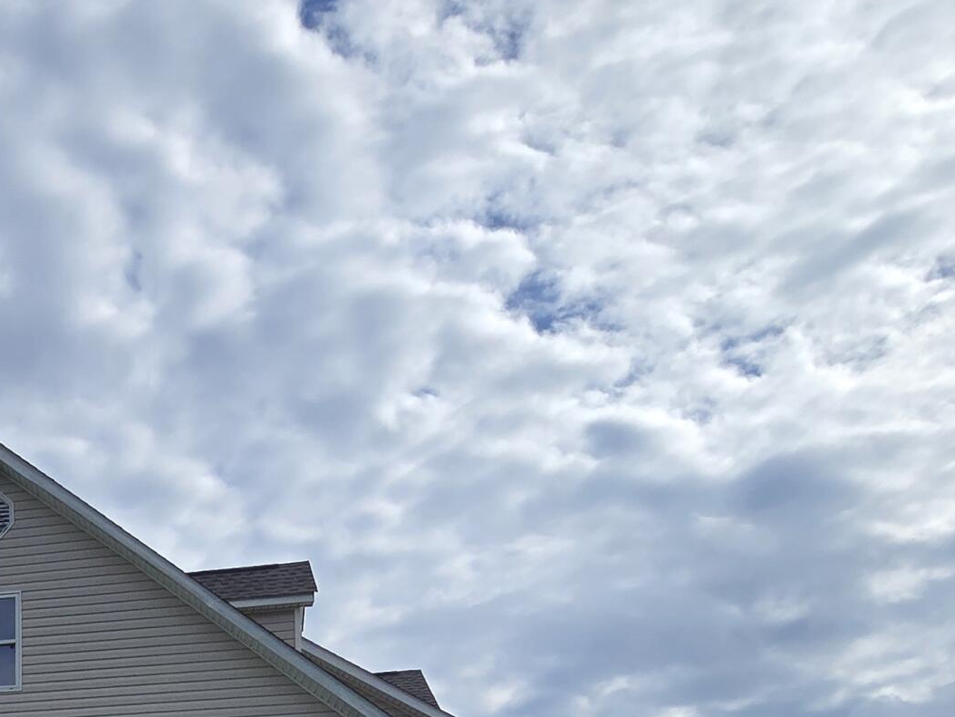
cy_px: 993
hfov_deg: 41.5
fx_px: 1021
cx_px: -60
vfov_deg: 29.1
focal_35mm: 37
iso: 50
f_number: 2.2
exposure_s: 1/4397
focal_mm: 2.2
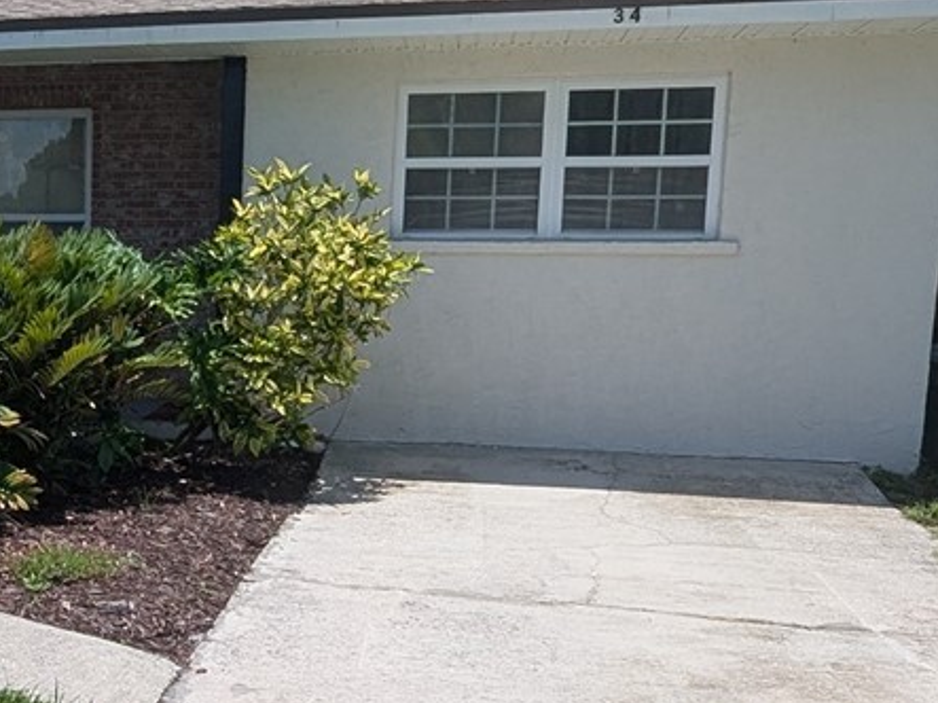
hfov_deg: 37.3
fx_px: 1273
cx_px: 64
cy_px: 445
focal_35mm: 47
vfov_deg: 30.7
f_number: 2.2
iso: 46
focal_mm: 1.95
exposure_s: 1/2024
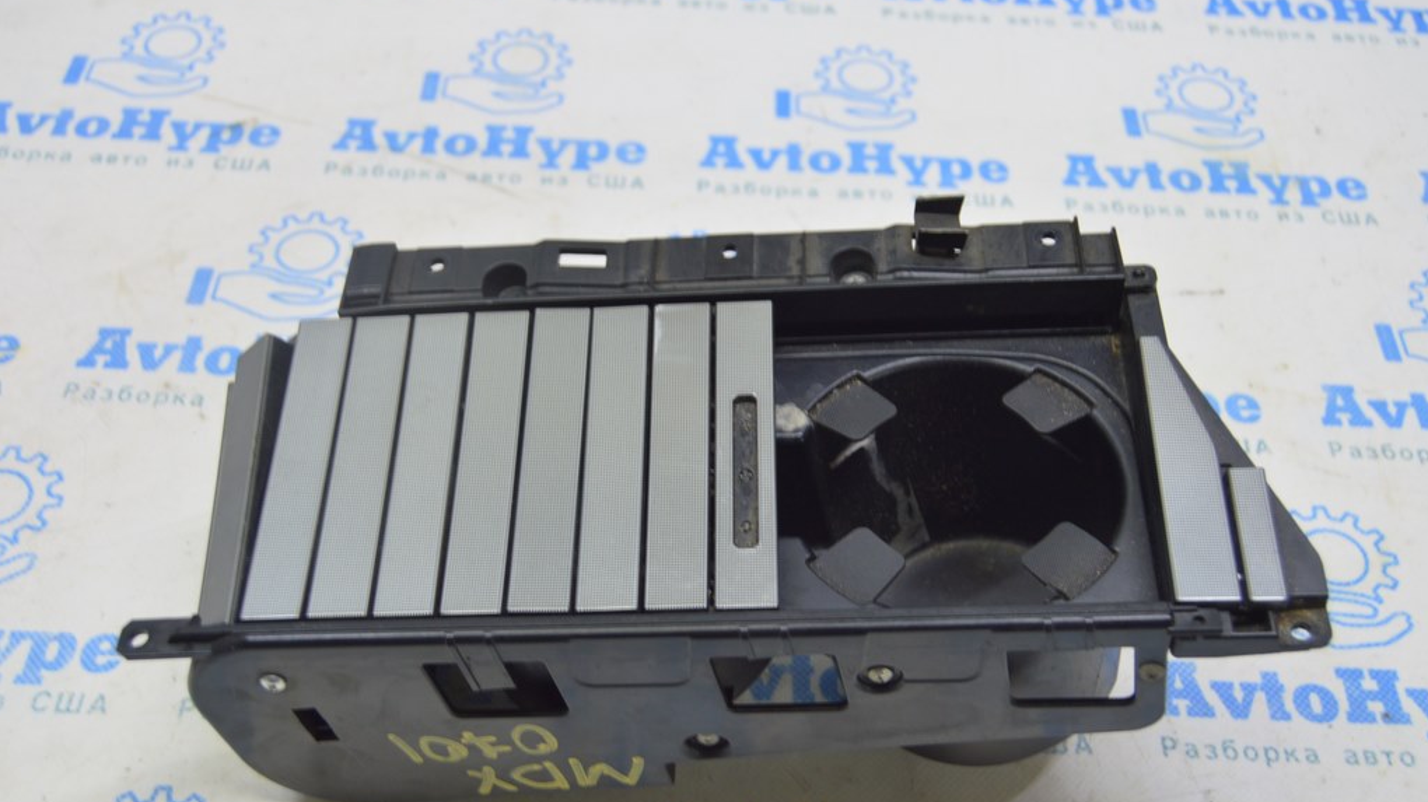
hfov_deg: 49.4
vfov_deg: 28.9
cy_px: 460
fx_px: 1552
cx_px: 715
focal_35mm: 41
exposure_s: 1/20
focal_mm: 26
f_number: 5.6
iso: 400
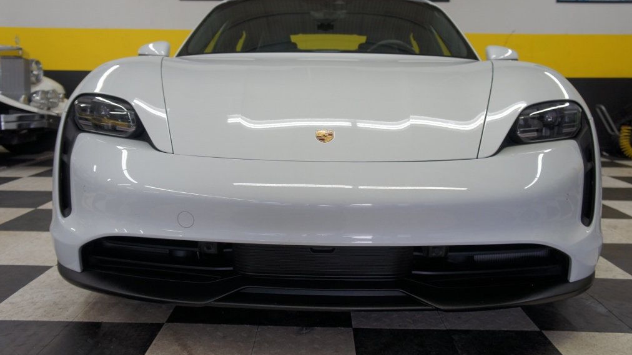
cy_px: 161
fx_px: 612
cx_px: 315
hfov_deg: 54.6
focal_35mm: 37
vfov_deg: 32.4
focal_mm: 23
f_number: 4
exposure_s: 1/40
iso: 200
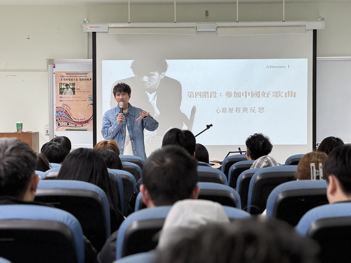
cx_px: 176
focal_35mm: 77
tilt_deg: -1.7
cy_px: 132
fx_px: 781
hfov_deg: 25.3
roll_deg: +0.3
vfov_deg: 19.1
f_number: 2.8
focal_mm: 9
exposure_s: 1/60
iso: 160
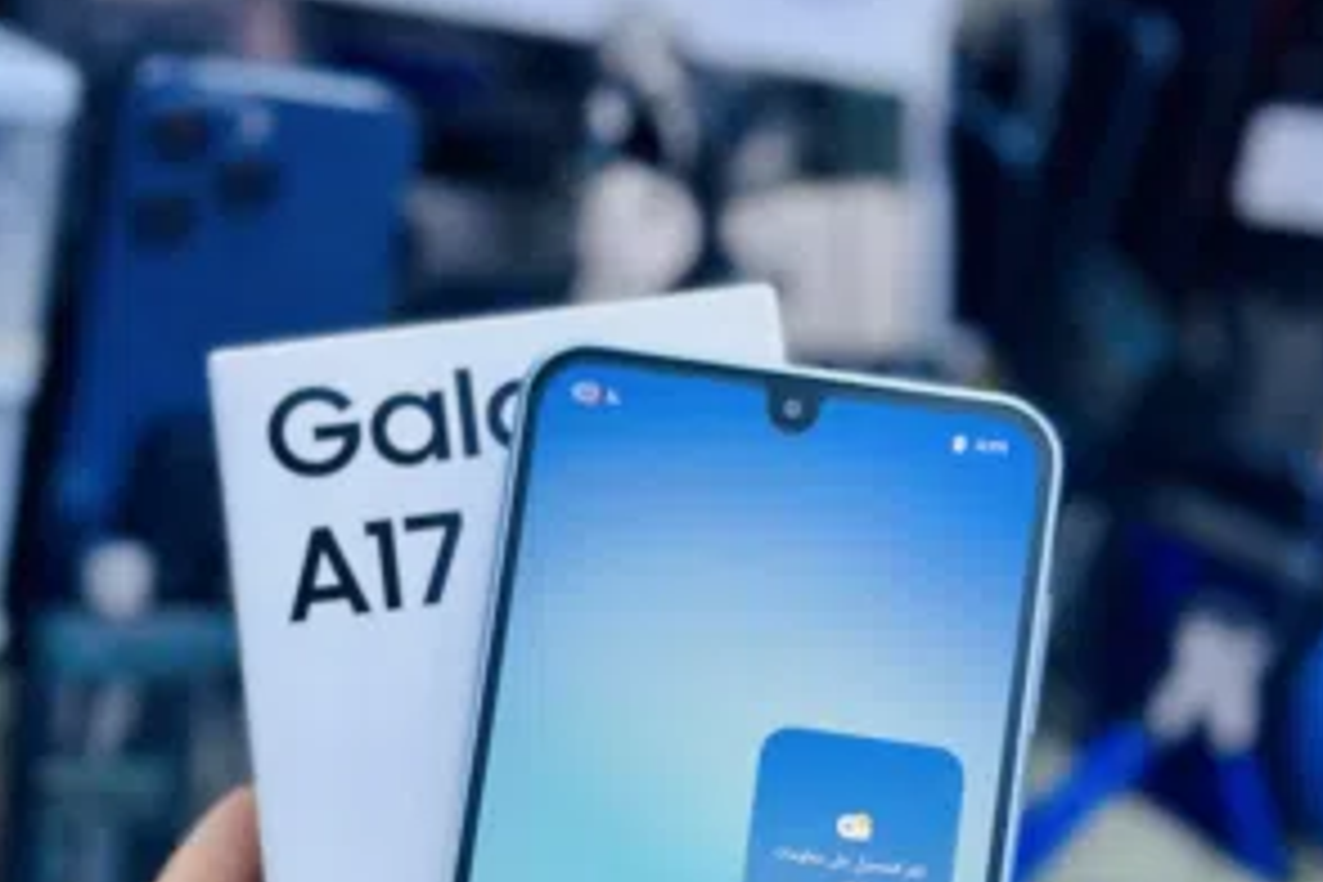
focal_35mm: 68
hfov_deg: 29.7
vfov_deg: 19.5
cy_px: 846
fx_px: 2499
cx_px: 666
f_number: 1.78
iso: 64
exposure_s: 1/100
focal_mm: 6.86
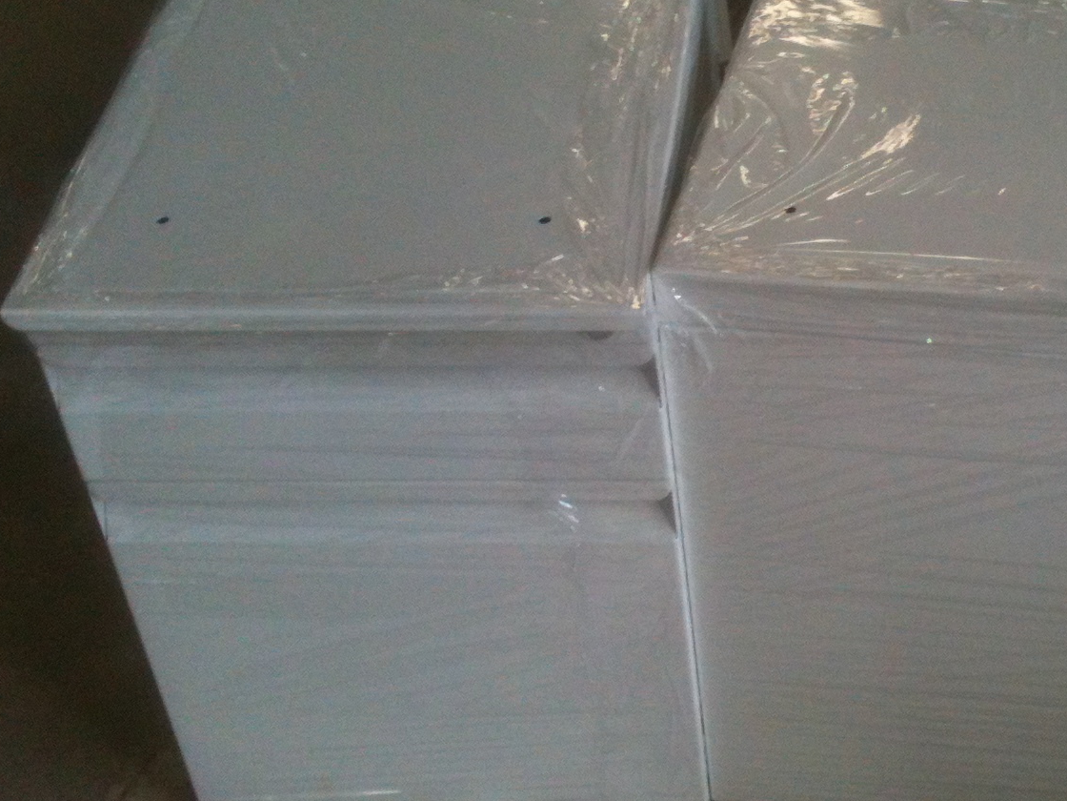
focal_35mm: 64
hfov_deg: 29.7
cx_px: 820
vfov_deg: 22.9
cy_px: 332
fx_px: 1973
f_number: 2.8
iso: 125
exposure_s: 1/100
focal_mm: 3.85
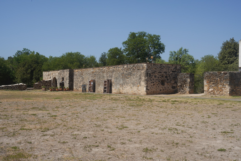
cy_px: 80
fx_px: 301
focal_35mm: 45
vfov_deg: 29.9
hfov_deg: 43.6
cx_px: 120
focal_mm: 45
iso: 100
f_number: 20
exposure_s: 1/100
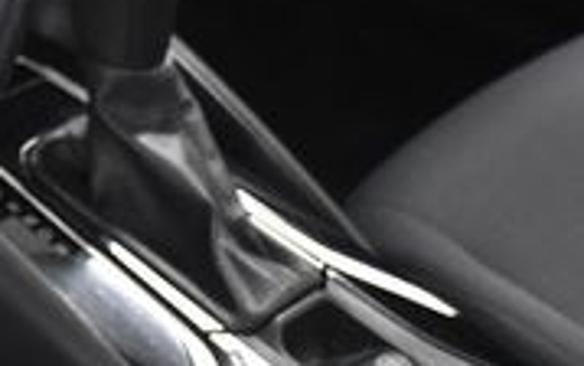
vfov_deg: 7.4
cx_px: -294
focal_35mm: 175
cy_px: -162
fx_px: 2786
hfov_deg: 11.5
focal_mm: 32
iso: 2500
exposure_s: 1/160
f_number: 4
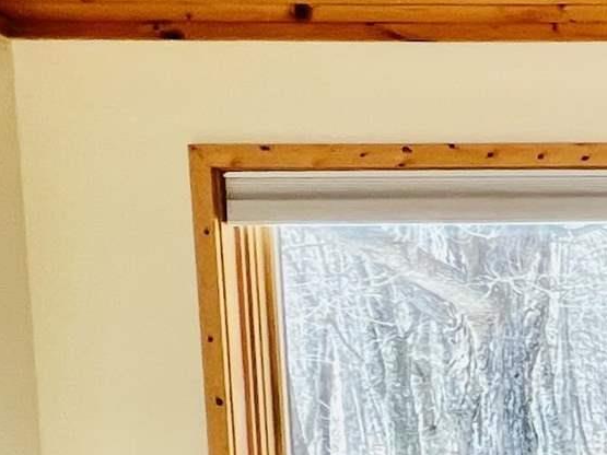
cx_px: 1398
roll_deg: +0.1
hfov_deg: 15.9
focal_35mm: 72
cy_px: 552
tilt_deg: -4.5
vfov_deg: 19.2
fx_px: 1262
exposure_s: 1/99
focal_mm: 1.57
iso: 64
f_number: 1.8
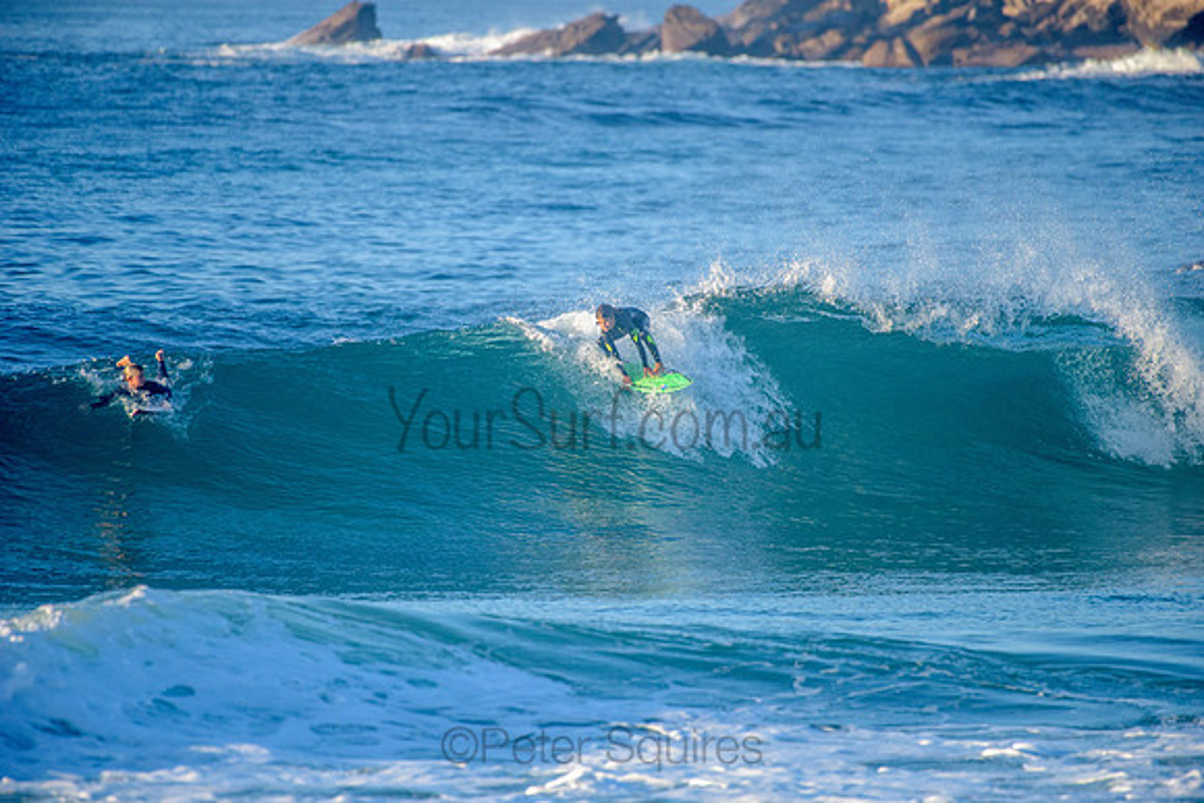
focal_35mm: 500
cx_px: 602
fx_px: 16725
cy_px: 402
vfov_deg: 2.8
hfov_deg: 4.1
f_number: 5.6
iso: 640
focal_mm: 500
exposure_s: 1/2000
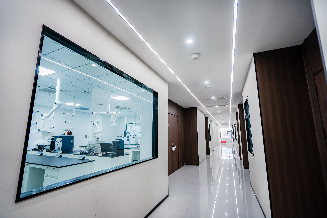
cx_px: 164
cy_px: 109
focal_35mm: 16
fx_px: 145
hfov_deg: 96.7
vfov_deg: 73.8
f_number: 4
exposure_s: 1/100
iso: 640
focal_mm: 16
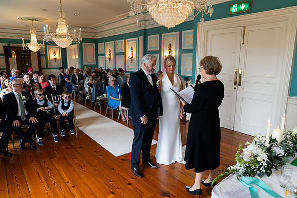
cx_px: 148
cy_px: 99
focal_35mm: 24
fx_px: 198
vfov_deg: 53.2
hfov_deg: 73.7
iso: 500
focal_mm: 24
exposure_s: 1/160
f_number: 2.8
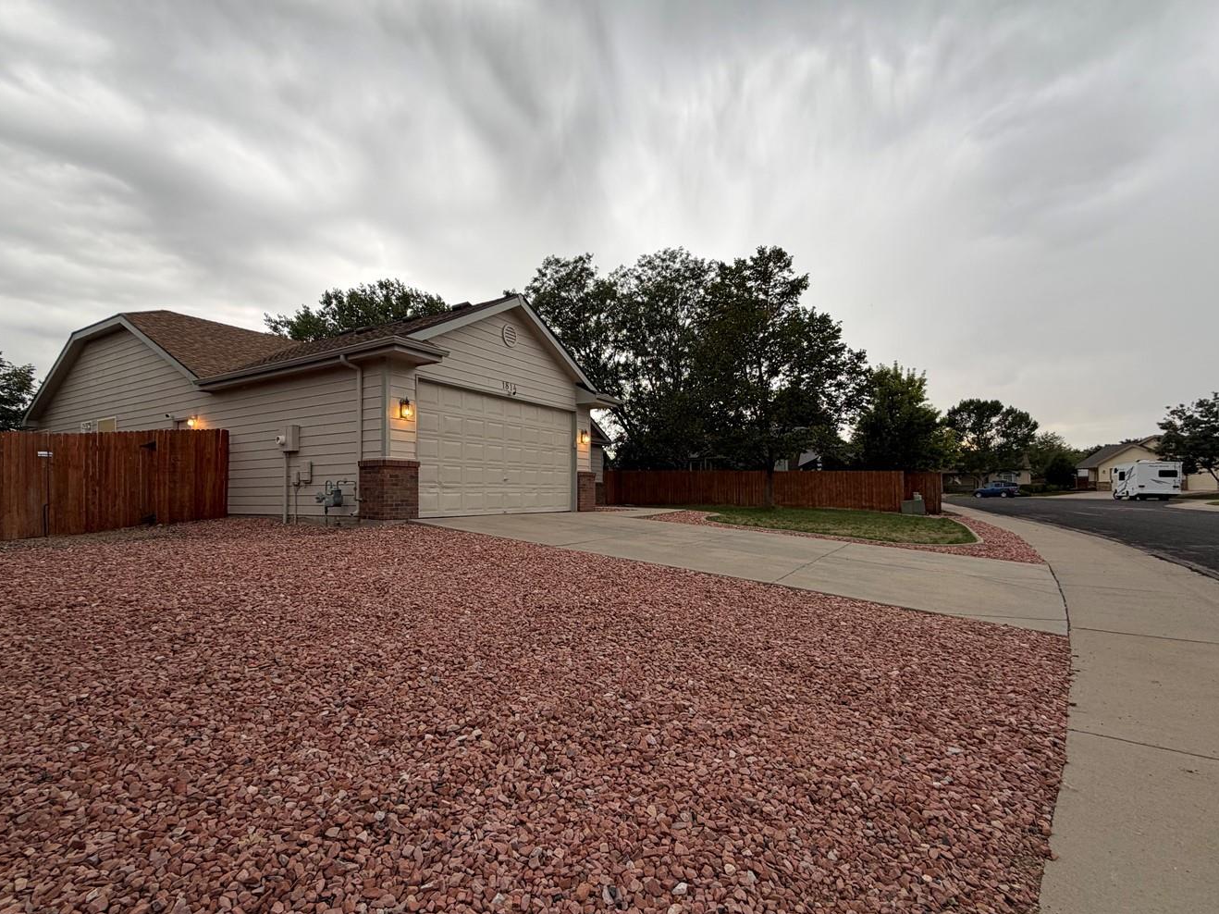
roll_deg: +1.6
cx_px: 600
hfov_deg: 91.0
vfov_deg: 74.7
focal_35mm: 17
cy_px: 481
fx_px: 599
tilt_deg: -1.7
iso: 64
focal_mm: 2.22
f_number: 2.2
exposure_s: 1/121
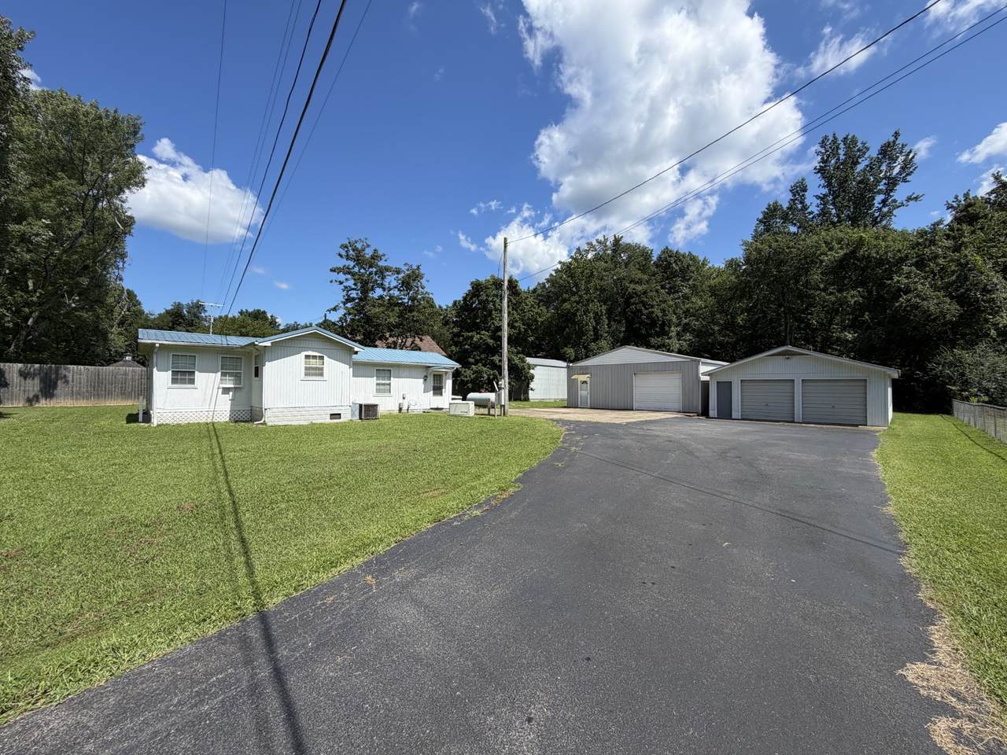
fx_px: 407
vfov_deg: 85.7
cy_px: 378
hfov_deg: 102.1
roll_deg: +0.0
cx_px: 504
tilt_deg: +1.7
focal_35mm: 14
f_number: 2.2
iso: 25
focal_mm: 2.22
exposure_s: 1/770
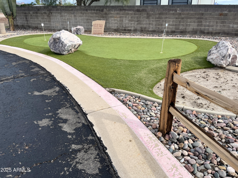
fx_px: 179
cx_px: 119
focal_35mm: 26
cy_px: 89
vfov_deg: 53.1
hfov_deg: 67.3
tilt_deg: -22.4
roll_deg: +0.0
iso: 50
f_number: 1.6
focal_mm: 5.1
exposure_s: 1/2101
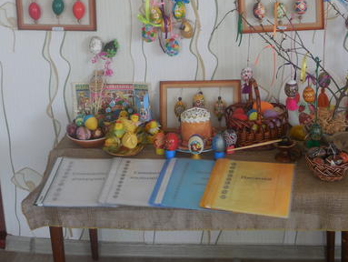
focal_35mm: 72
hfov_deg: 27.0
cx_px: 190
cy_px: 50
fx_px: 725
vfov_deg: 20.2
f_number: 3.8
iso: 220
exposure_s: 1/30
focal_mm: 8.2
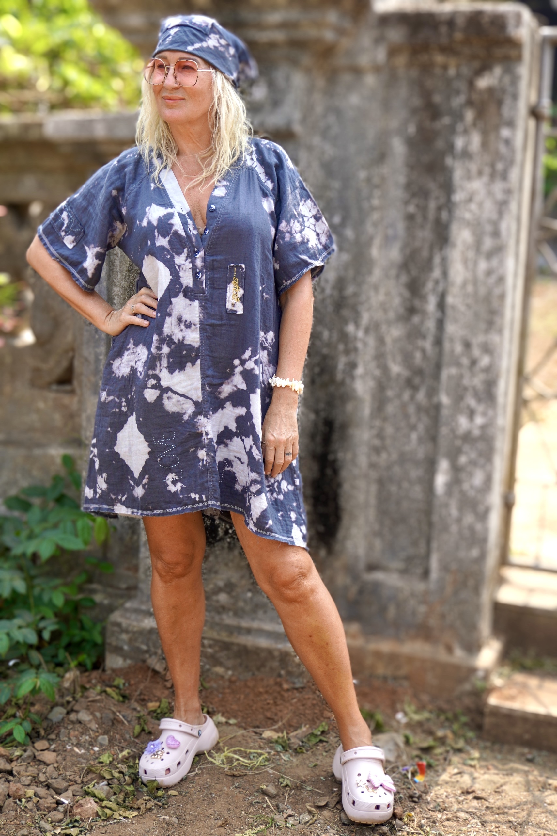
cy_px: 418
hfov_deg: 28.9
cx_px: 278
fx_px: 1079
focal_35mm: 46
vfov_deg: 42.3
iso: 100
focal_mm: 31
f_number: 5
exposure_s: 1/200
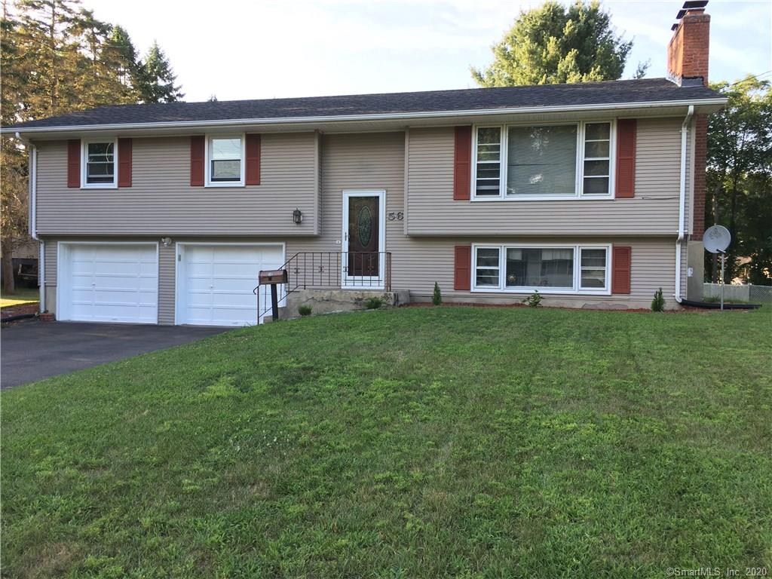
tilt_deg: +1.4
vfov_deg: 48.2
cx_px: 386
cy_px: 290
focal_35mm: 29
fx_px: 647
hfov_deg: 61.7
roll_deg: -0.3
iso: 25
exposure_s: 1/120
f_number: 2.2
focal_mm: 4.15
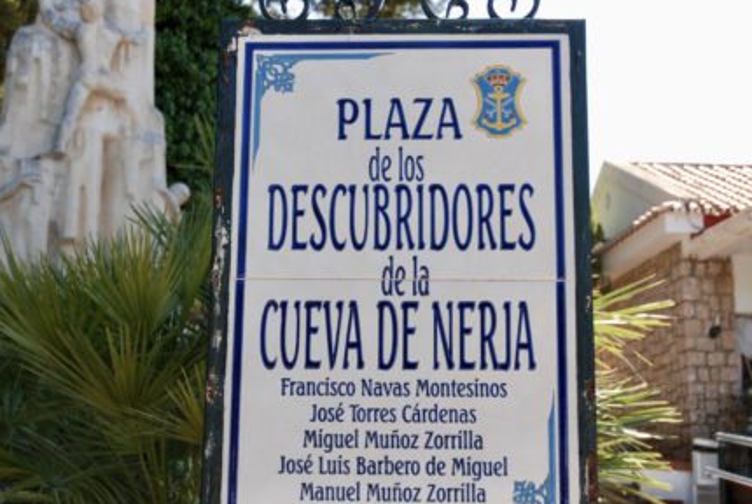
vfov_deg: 26.8
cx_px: 352
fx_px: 1058
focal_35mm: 51
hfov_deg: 39.1
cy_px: 267
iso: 100
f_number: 5.6
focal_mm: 29
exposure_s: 1/125
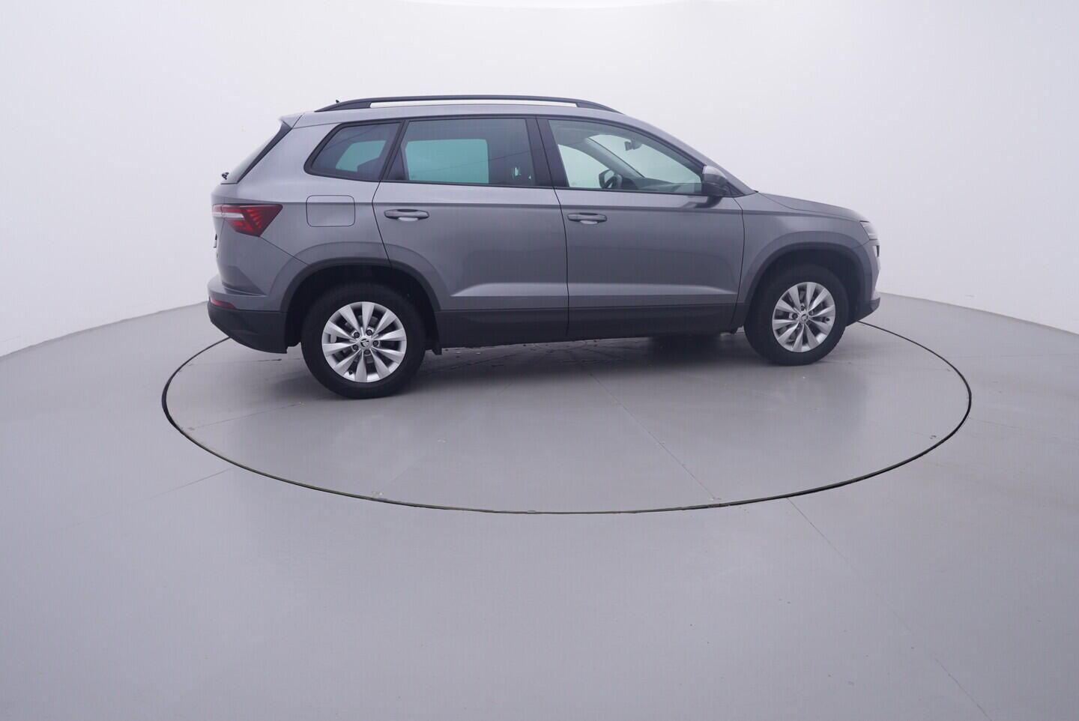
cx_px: 540
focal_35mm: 22
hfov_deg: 77.3
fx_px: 675
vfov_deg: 56.2
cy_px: 360
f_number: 5
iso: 200
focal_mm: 15
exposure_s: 1/80
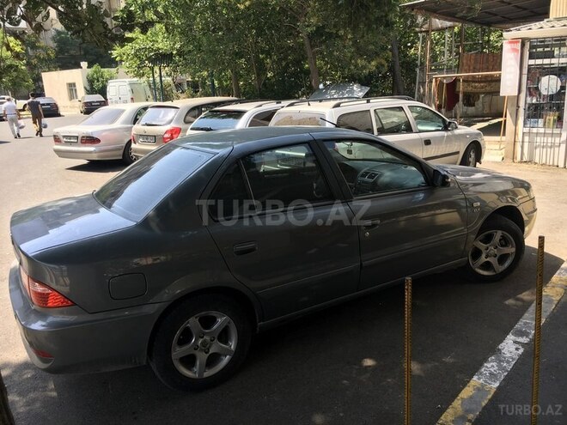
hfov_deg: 61.7
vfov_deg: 48.2
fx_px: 475
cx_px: 284
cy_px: 212
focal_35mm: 29
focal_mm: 4.15
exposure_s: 1/364
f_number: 2.2
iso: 25
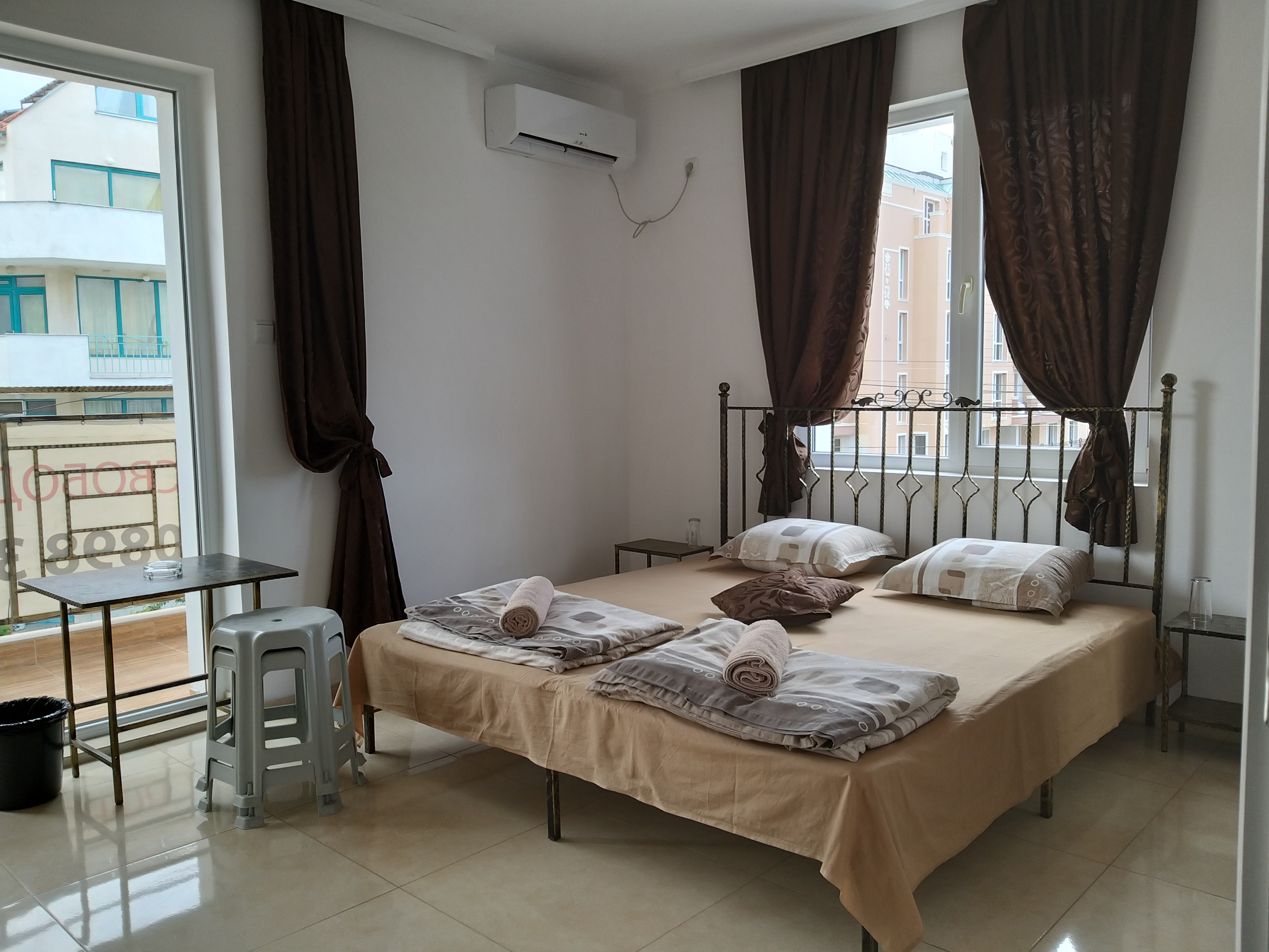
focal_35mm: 27
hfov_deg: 65.3
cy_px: 476
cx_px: 634
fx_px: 990
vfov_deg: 51.4
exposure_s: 1/153
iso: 50
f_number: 1.7
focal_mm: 3.93
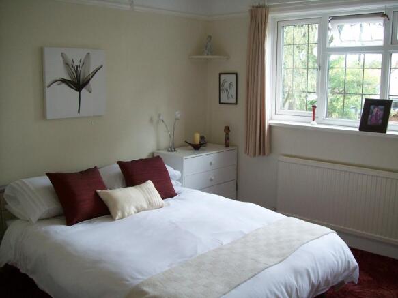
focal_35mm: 36
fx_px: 414
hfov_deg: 51.4
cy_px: 149
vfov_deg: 39.6
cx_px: 199
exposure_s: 1/74.4
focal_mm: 6
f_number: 2.7
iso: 80
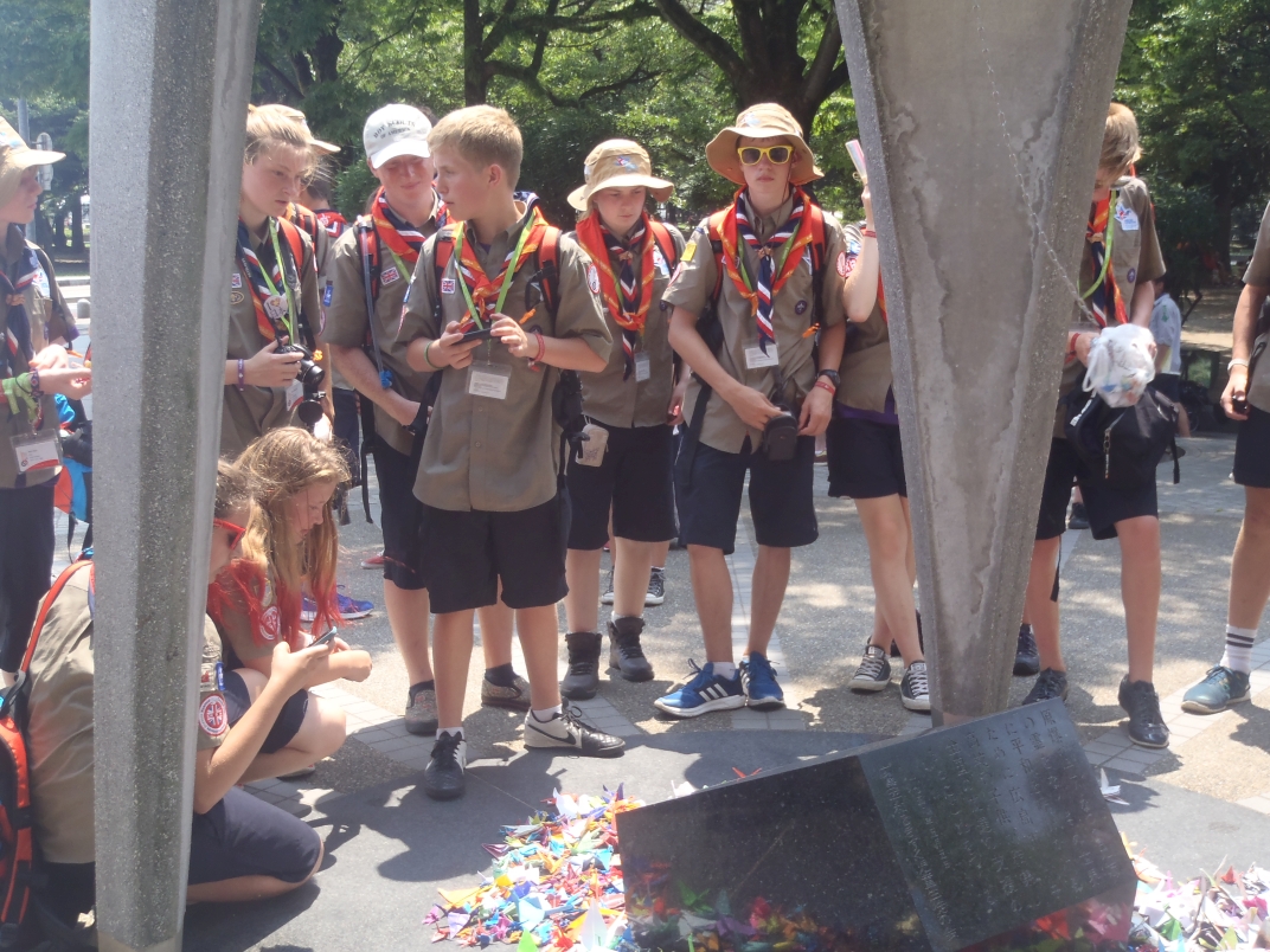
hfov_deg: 44.8
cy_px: 476
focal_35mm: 42
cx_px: 635
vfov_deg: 34.3
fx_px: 1541
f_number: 5
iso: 80
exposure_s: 1/100
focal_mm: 7.57
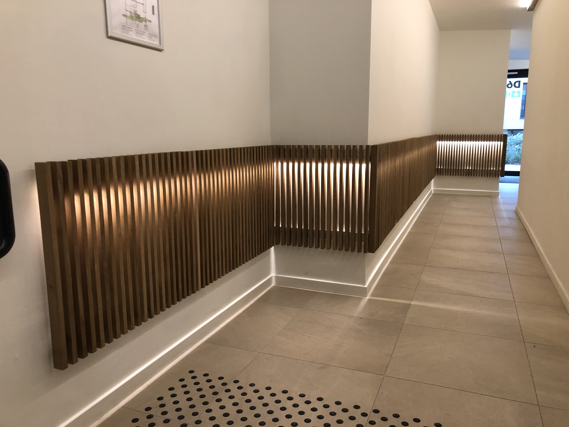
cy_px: 214
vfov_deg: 49.7
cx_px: 284
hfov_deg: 63.4
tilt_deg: -9.0
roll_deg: +1.4
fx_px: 460
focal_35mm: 28
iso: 125
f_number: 1.8
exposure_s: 1/60
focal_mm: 4
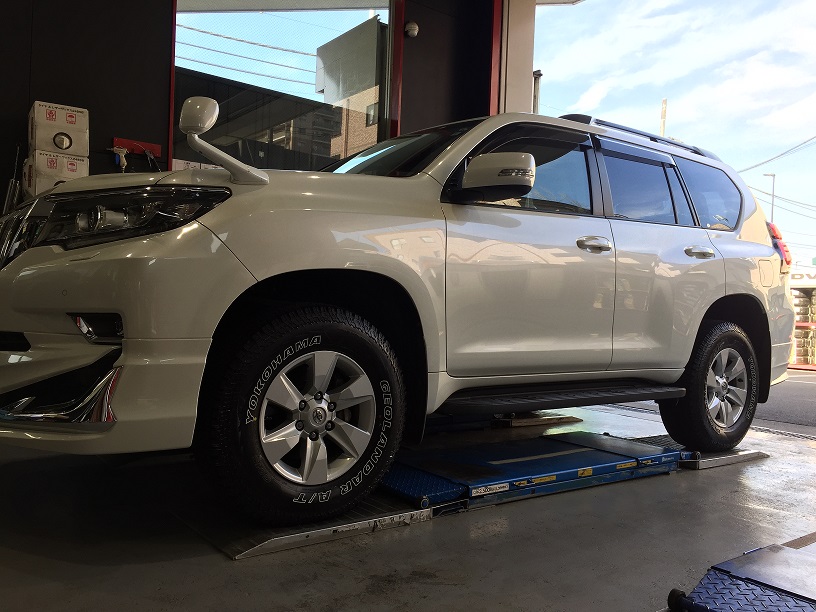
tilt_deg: +0.1
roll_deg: -2.5
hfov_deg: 61.7
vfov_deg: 48.2
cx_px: 408
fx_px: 684
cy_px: 306
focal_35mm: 29
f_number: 2.2
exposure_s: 1/200
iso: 32
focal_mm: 4.15
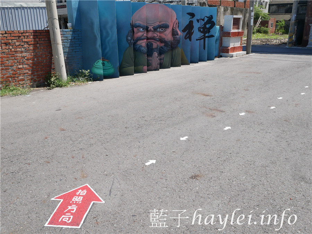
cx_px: 156
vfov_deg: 46.8
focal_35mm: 30
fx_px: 270
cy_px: 117
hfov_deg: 60.0
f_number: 5
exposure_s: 1/800
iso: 200
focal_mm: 15
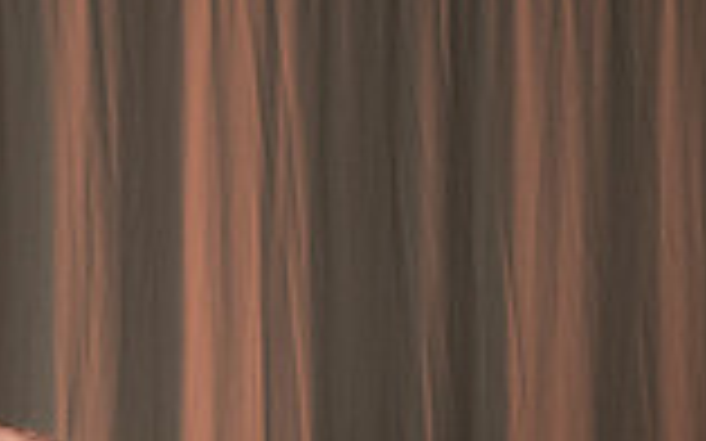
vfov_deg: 5.6
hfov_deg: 8.7
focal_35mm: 227
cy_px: 1102
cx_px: -761
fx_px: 4366
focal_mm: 24
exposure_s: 1/200
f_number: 6.3
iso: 500
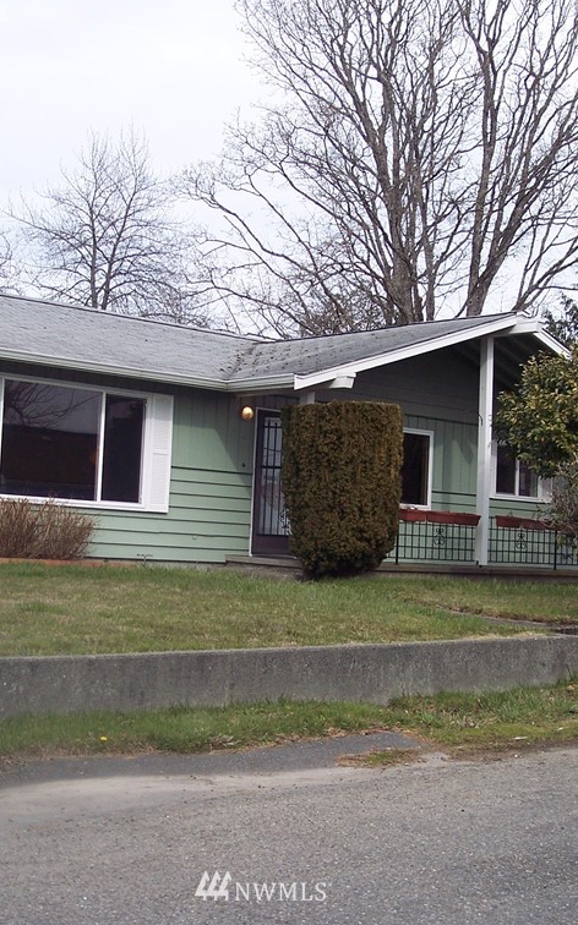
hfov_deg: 23.1
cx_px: 263
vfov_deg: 36.3
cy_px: 462
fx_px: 1412
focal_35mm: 56
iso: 100
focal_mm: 8
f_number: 3.4
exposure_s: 1/500
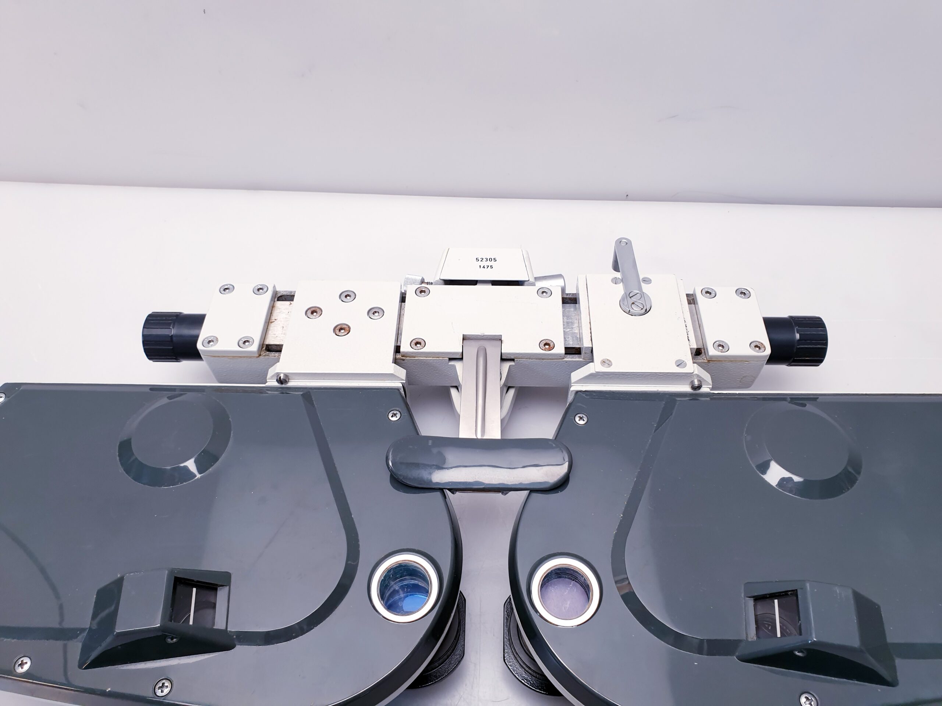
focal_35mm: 26
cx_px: 471
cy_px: 353
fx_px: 708
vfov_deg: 53.1
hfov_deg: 67.3
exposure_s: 1/50
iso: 64
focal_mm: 4.3
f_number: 2.4
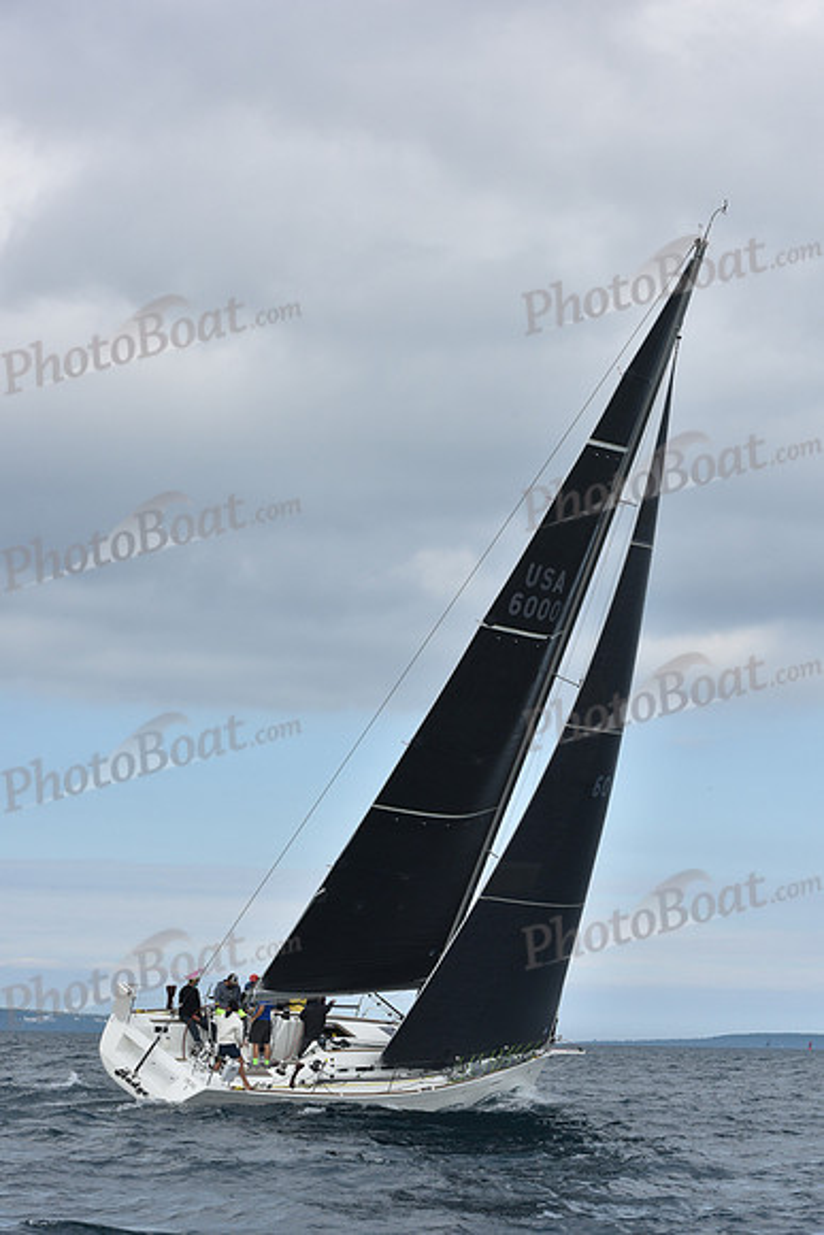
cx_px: 412
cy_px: 618
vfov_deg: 28.8
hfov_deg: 19.5
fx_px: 2402
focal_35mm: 70
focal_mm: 70
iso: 400
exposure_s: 1/800
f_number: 10
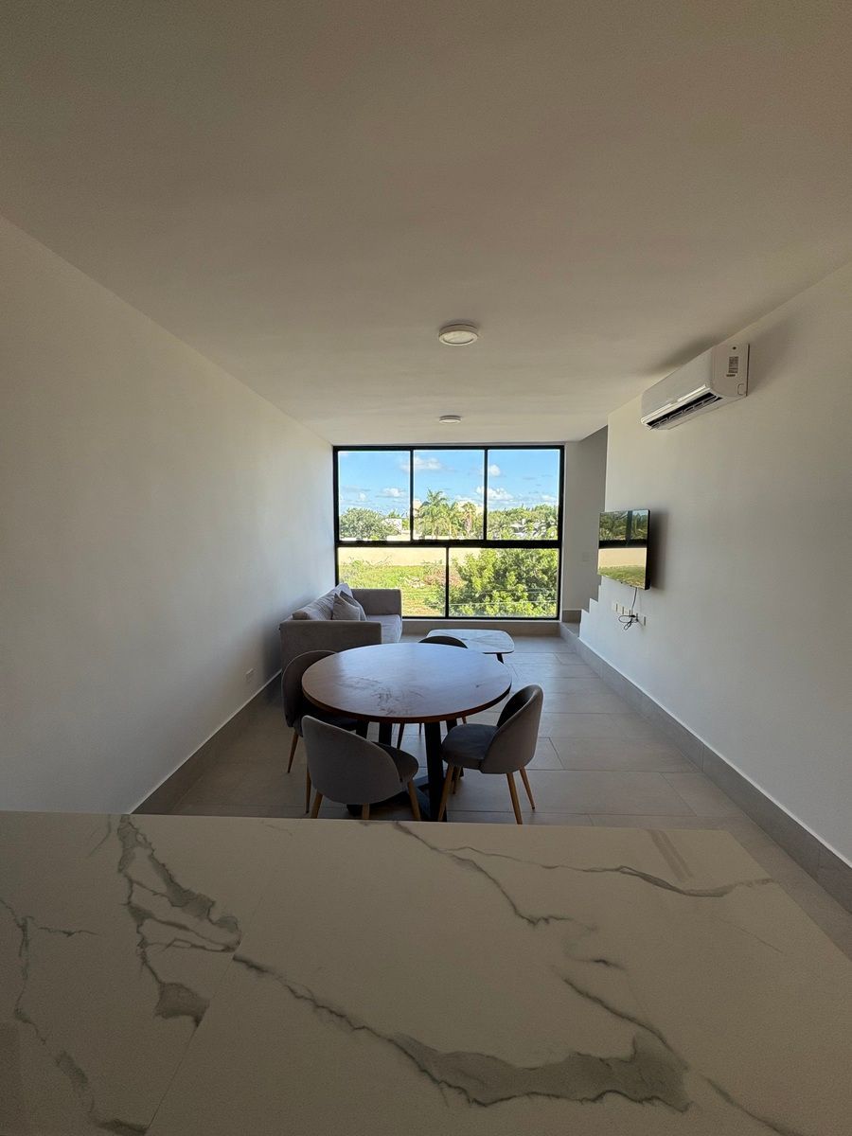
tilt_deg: -5.2
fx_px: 459
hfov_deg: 85.7
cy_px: 568
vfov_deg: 102.1
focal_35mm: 14
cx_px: 426
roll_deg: -0.1
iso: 64
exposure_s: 1/591
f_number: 2.2
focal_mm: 2.22
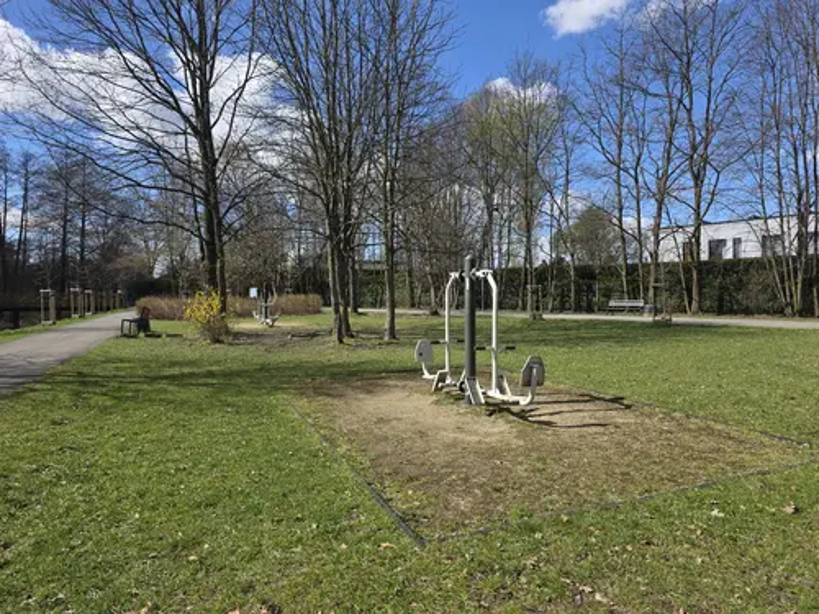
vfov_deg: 58.9
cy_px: 307
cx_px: 410
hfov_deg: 73.9
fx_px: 544
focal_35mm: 23
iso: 80
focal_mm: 6.3
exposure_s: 1/4434
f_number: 1.7
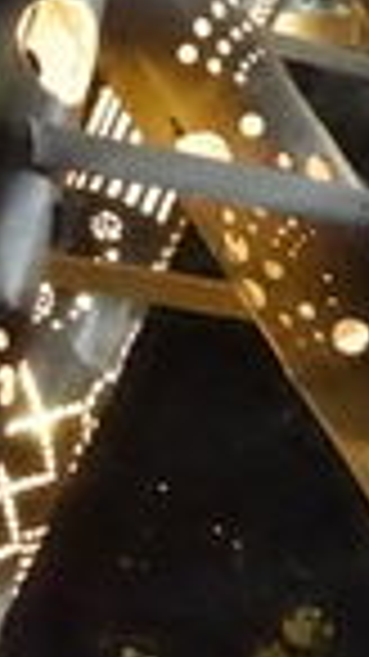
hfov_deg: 5.6
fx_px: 3605
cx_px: -623
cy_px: 126
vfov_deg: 10.4
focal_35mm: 207
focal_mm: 17
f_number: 2.8
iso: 25600
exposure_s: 1/60
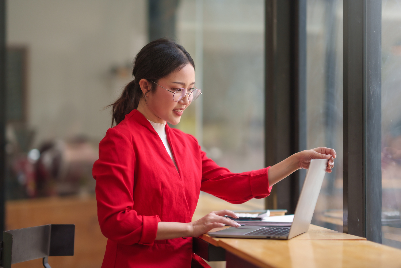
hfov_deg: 23.9
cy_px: 134
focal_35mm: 85
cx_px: 200
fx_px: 947
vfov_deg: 16.1
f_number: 1.6
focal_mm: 85
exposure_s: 1/800
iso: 250
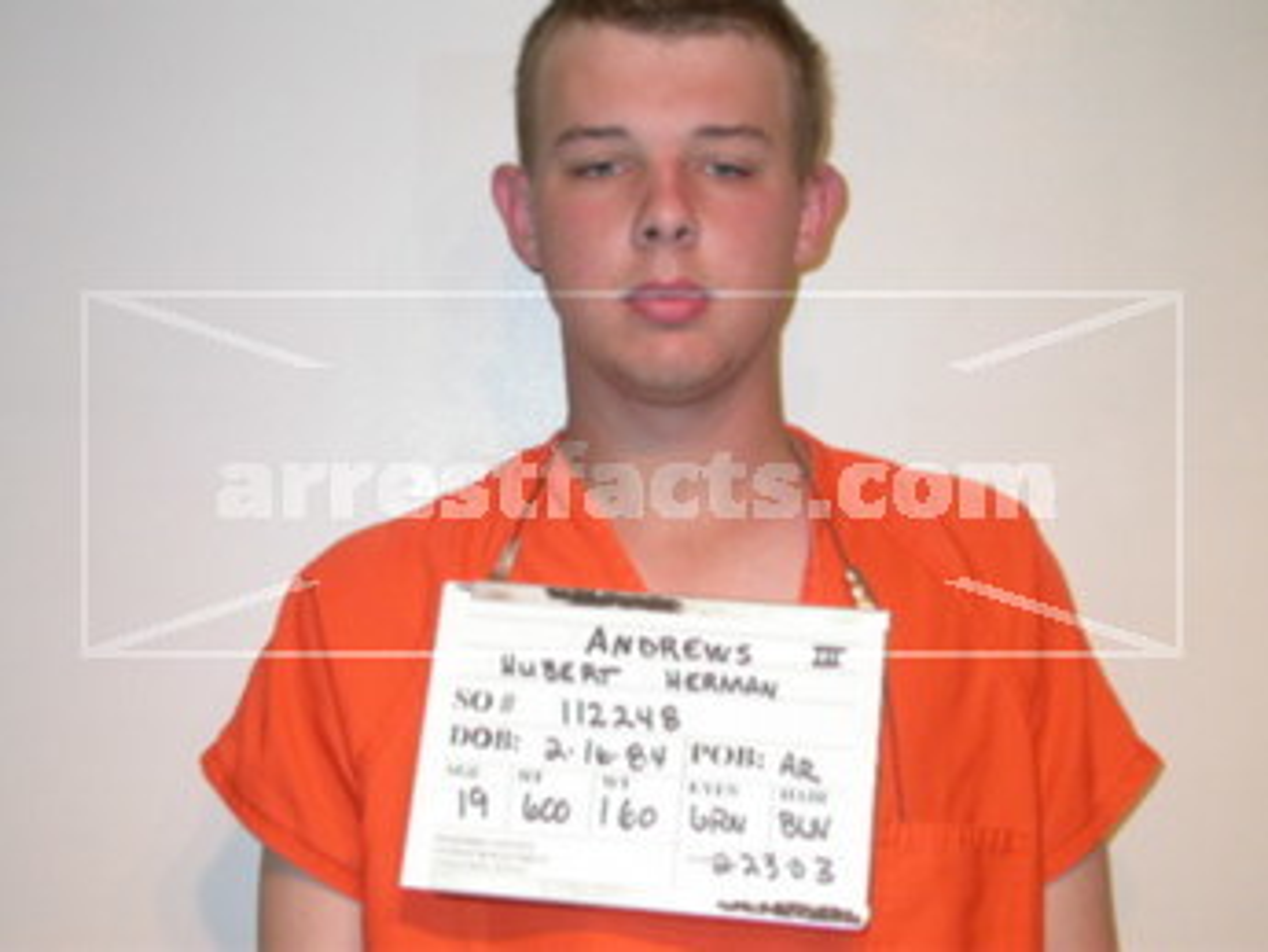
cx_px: 634
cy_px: 476
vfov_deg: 24.0
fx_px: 2235
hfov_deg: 31.7
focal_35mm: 61
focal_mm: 12.7
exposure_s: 1/60.3
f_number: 3.1
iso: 100
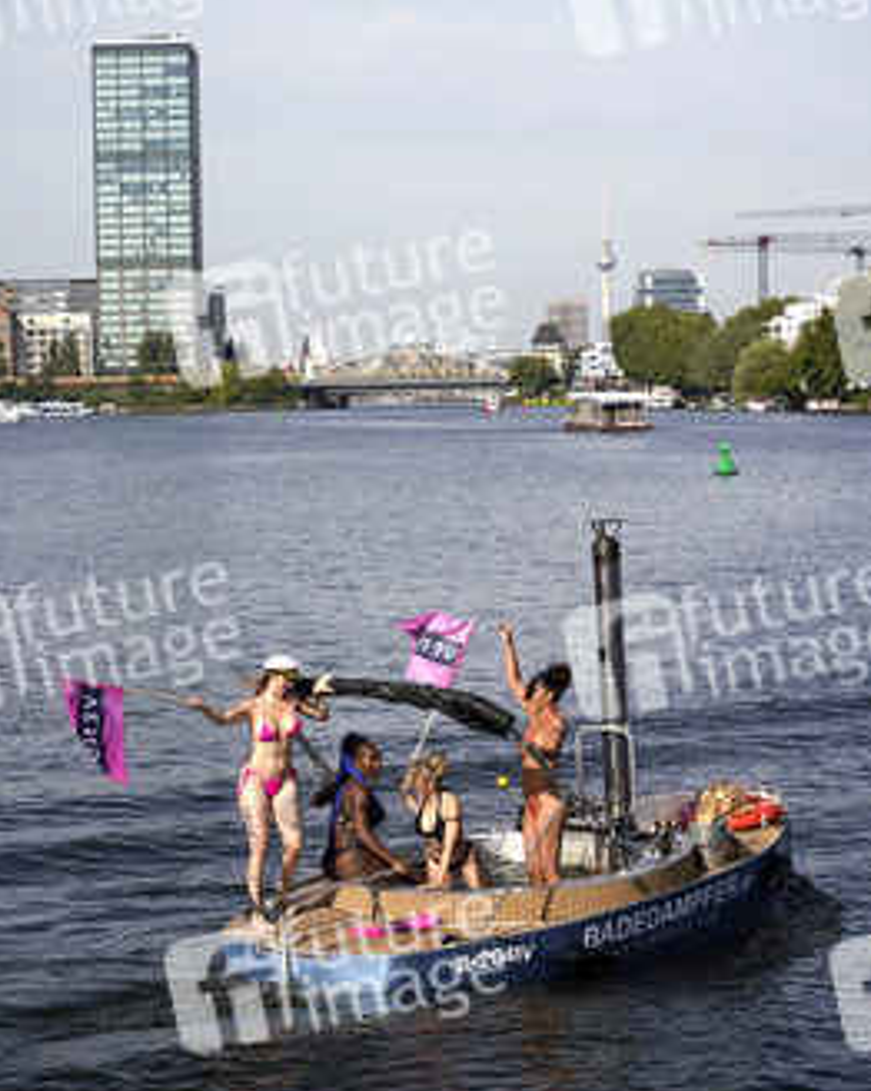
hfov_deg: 14.9
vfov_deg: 18.6
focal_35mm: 103
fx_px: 3322
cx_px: 432
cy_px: 476
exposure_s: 1/1000
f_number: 5.6
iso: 100
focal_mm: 90
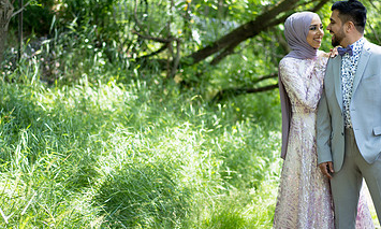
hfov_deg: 22.3
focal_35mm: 94
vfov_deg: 13.5
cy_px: 148
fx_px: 965
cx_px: 200
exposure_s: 1/500
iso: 100
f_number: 1.8
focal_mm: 55
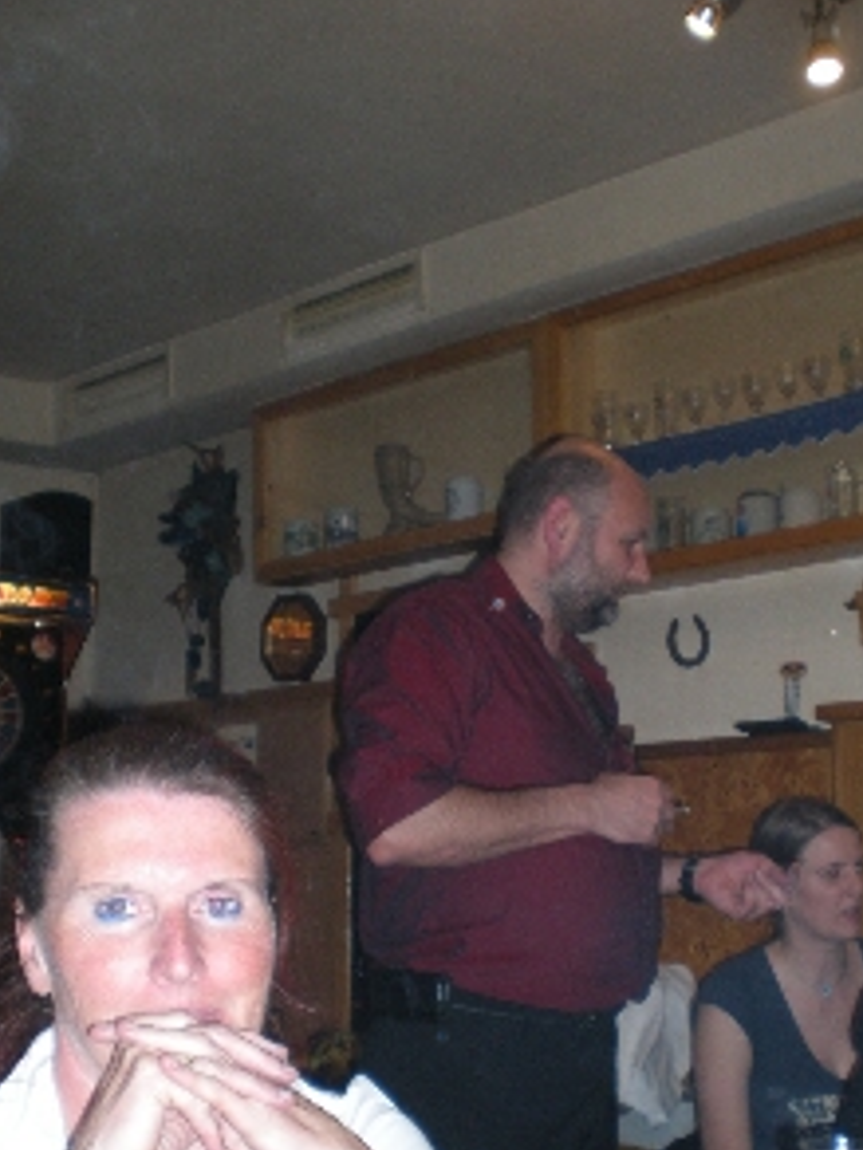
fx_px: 1729
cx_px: 532
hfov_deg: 27.9
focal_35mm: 52
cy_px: 733
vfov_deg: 36.6
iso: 153
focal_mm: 6.3
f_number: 3.1
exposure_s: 1/60
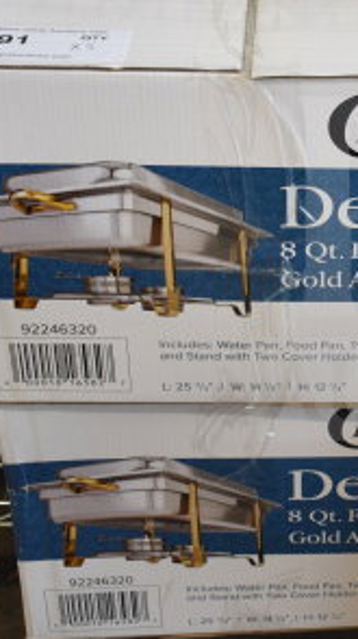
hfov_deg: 15.2
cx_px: 490
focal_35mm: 75
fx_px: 1269
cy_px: 268
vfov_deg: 28.2
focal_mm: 23
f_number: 3.8
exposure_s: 1/40
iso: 500
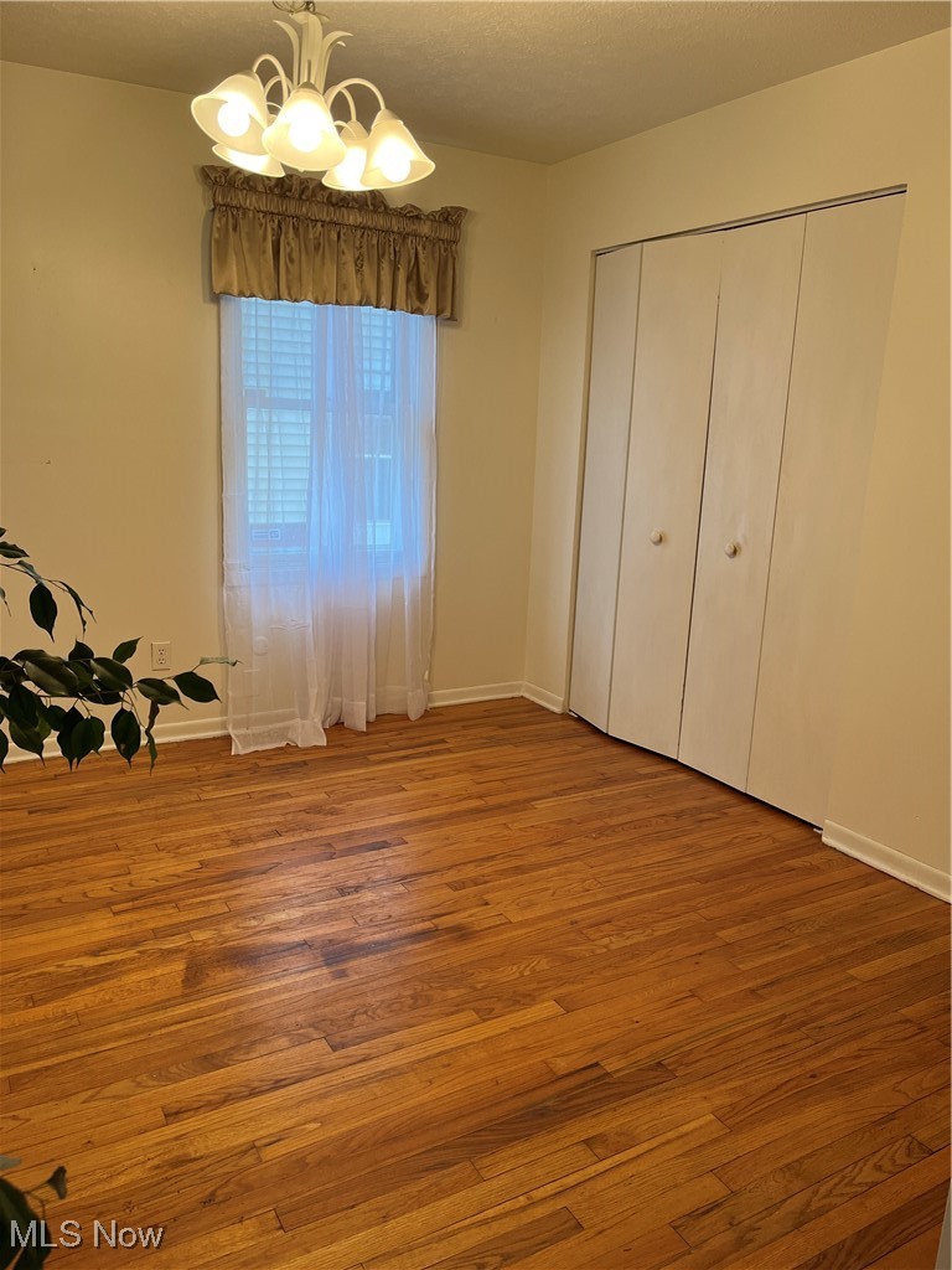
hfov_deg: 53.1
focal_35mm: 26
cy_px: 635
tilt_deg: -11.8
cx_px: 476
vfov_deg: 67.3
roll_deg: -1.3
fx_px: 953
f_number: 1.6
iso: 80
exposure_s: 1/60
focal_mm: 5.1
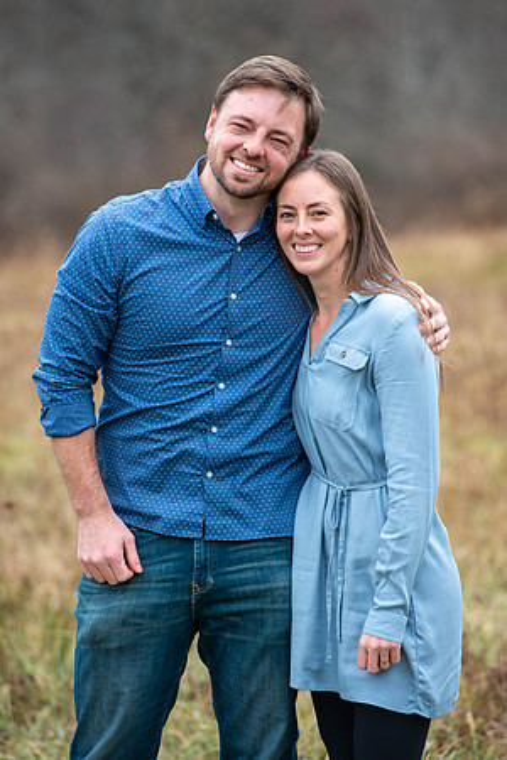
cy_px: 380
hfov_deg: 7.4
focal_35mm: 185
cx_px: 254
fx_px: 3908
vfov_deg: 11.1
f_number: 5
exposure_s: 1/250
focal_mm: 185
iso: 320
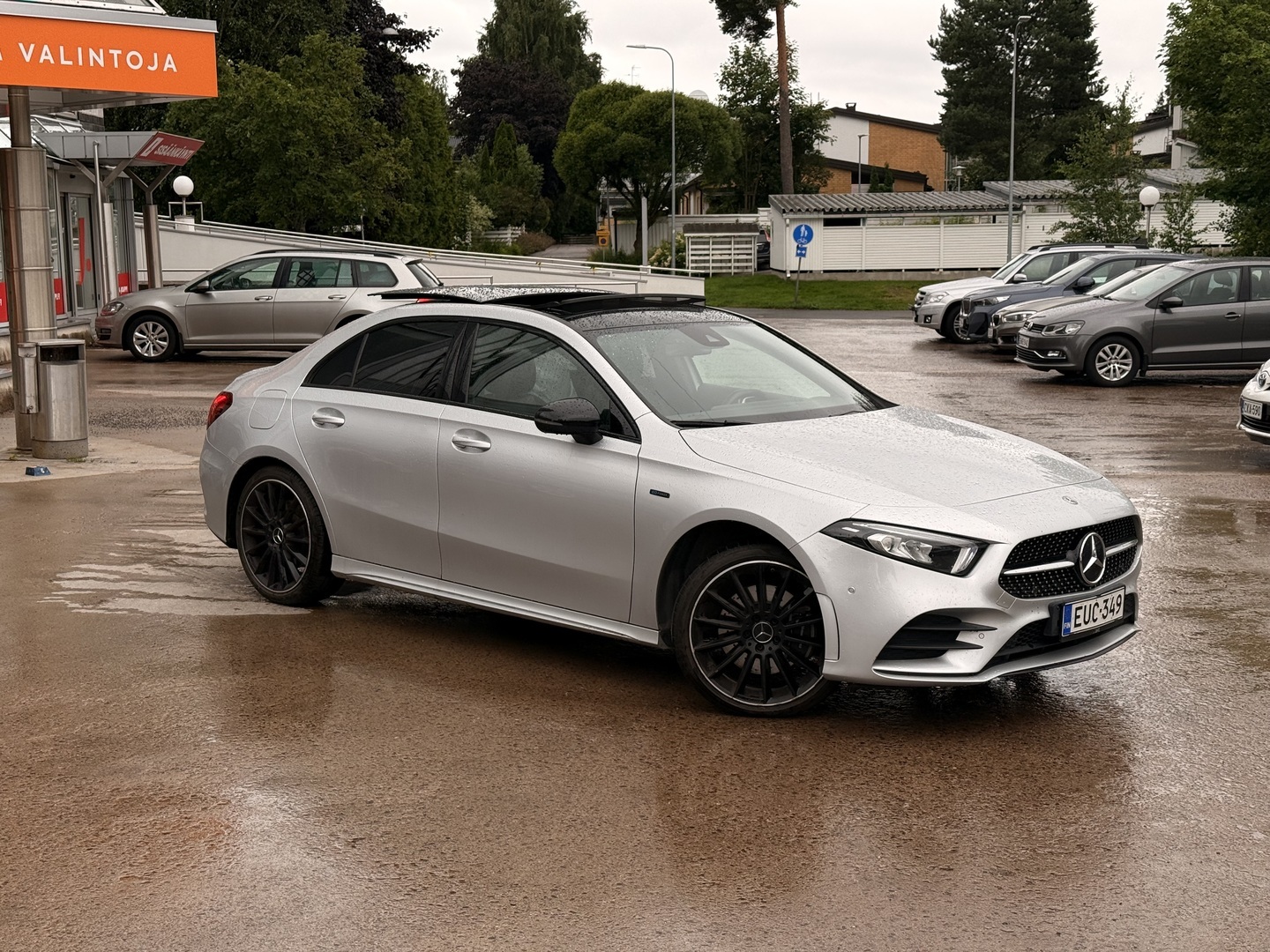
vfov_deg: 30.3
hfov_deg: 39.7
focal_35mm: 48
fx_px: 1761
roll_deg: +0.8
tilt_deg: -8.4
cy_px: 476
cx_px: 635
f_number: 1.78
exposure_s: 1/596
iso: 64
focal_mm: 6.76
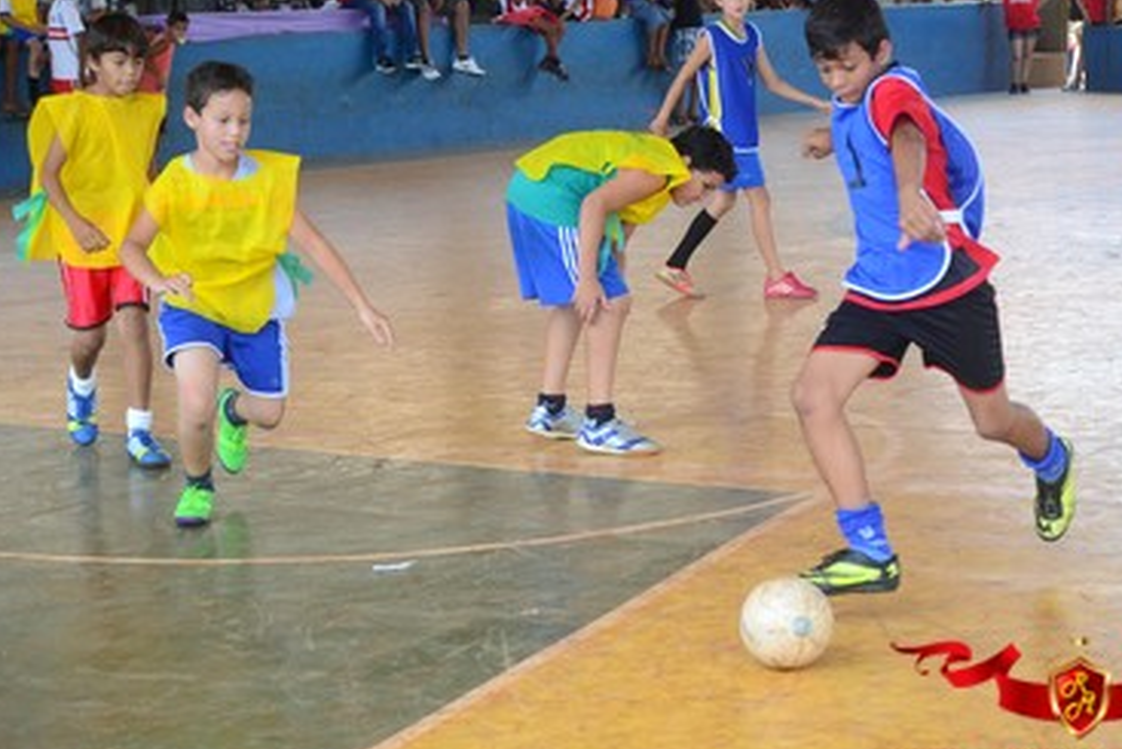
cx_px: 621
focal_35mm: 92
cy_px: 376
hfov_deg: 22.1
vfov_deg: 14.9
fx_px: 2868
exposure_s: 1/500
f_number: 4.8
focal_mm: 50
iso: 800
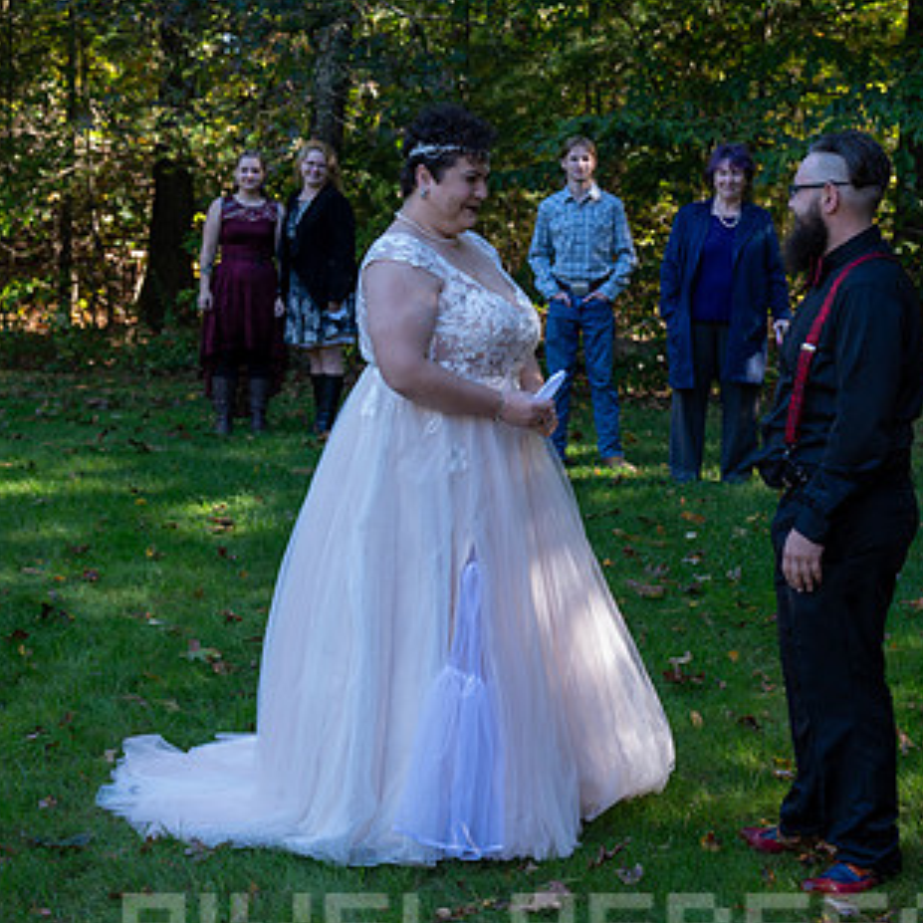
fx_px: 2504
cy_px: 511
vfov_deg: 20.9
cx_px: 591
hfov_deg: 20.8
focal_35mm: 83
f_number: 5.6
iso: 250
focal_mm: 52
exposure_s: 1/60
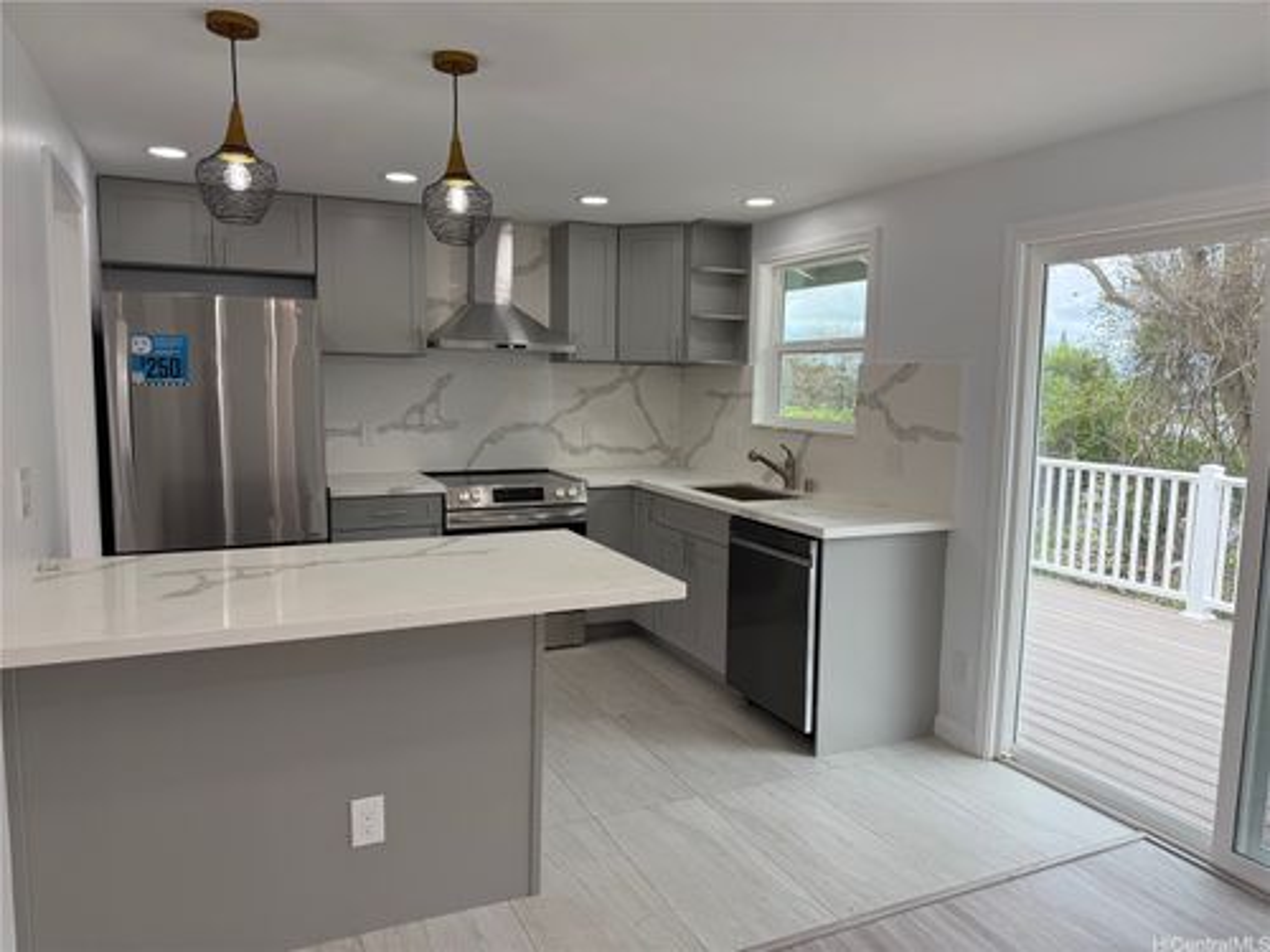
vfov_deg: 56.8
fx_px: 881
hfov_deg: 71.6
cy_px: 476
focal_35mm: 24
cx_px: 635
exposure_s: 1/535
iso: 100
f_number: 1.78
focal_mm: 6.76
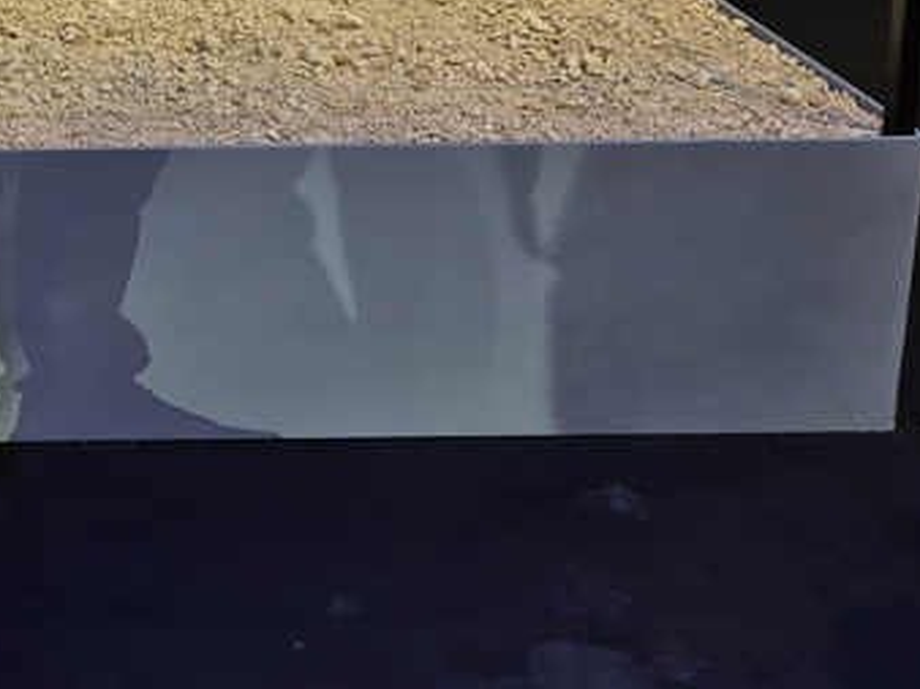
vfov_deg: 20.8
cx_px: -201
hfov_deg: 26.7
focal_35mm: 64
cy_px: -219
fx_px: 1700
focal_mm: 5.4
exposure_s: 1/100
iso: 250
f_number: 1.8
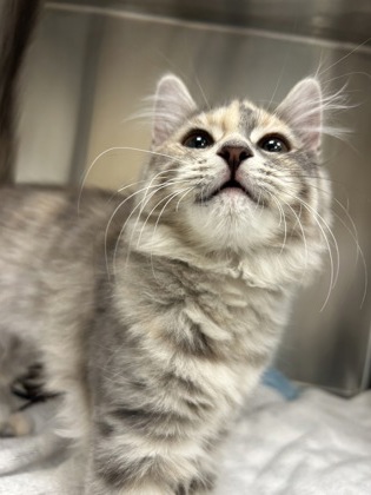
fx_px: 372
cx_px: 186
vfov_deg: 67.3
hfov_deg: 53.1
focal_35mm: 26
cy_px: 248
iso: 100
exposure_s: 1/120
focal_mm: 5.7
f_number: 1.5
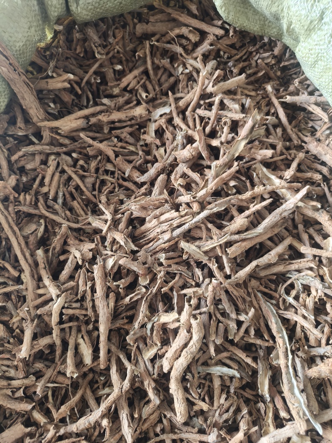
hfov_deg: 56.8
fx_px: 307
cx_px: 166
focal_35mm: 24
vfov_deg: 71.6
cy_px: 222
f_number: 1.8
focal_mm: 5.59
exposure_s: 1/33.3
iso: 500
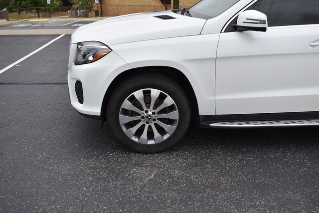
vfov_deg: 35.5
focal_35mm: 38
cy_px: 106
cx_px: 160
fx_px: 332
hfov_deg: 51.3
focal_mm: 25
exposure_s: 1/250
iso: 280
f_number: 5.6
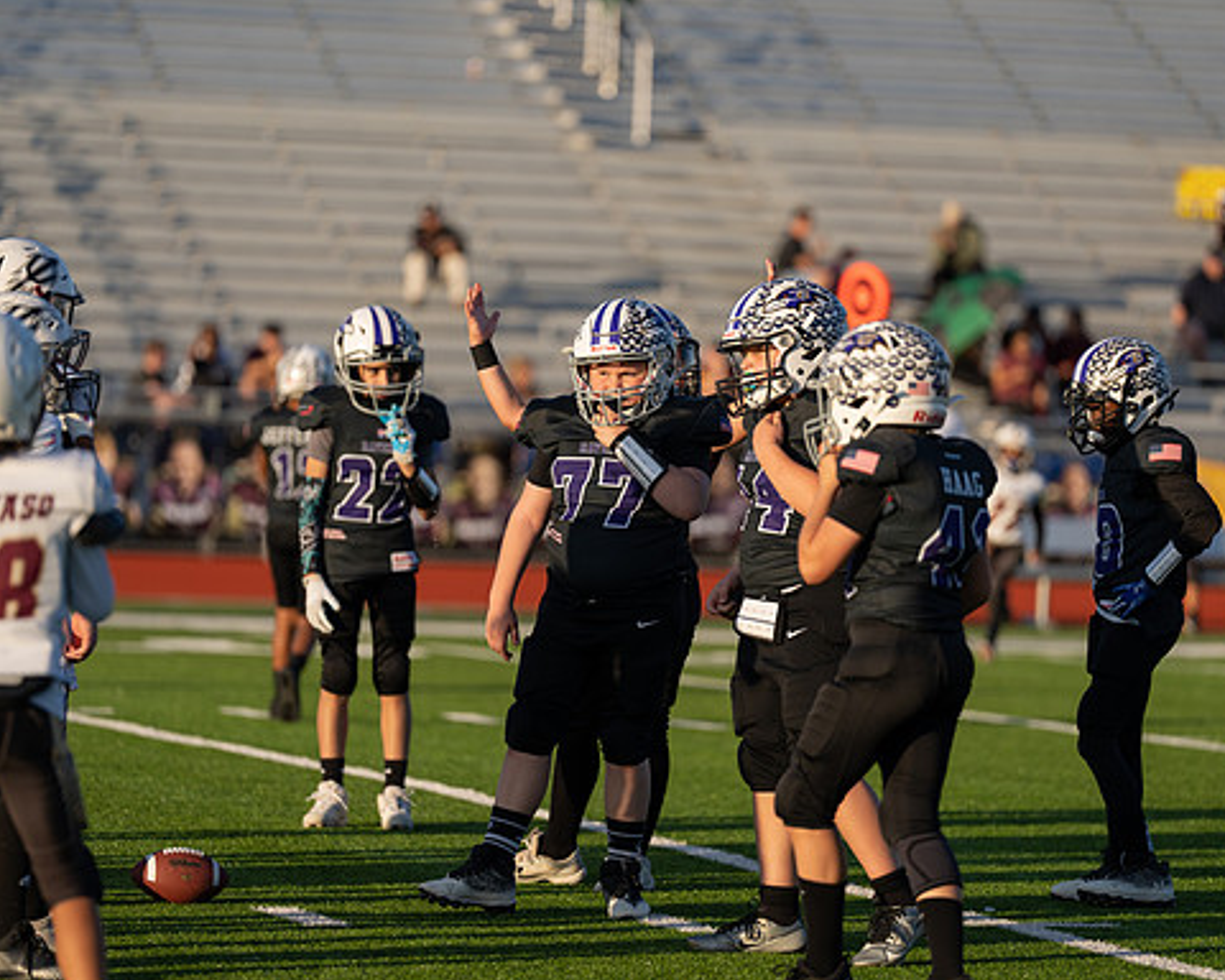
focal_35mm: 227
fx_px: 8230
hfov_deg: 8.5
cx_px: 595
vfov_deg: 6.8
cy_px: 491
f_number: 2.8
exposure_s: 1/1600
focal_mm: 200
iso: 100
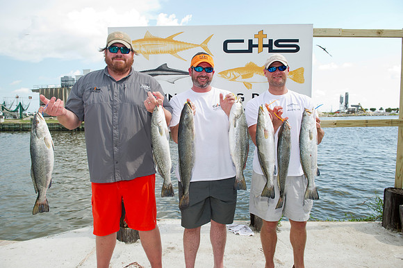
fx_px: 291
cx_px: 202
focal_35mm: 26
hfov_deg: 69.4
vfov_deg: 49.5
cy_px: 134
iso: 125
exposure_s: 1/250
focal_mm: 26
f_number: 6.3
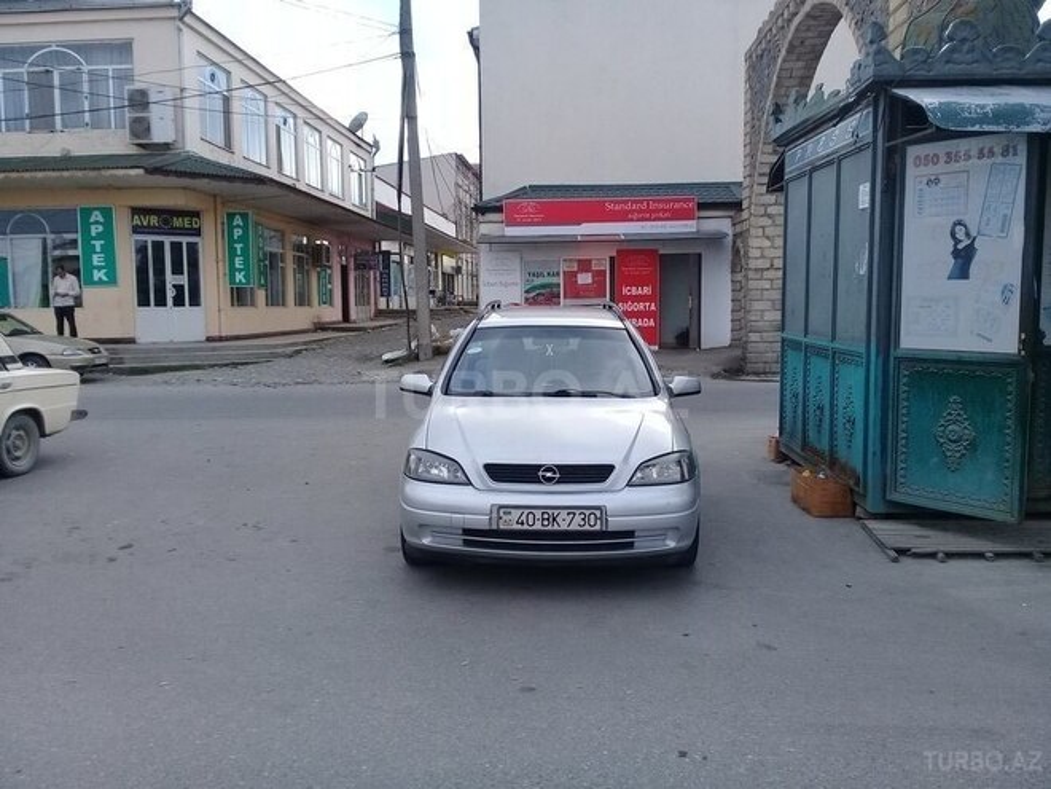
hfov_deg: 58.4
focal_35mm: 31
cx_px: 526
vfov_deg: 45.4
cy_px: 394
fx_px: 941
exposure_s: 1/456
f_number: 2.2
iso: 50
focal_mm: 3.3
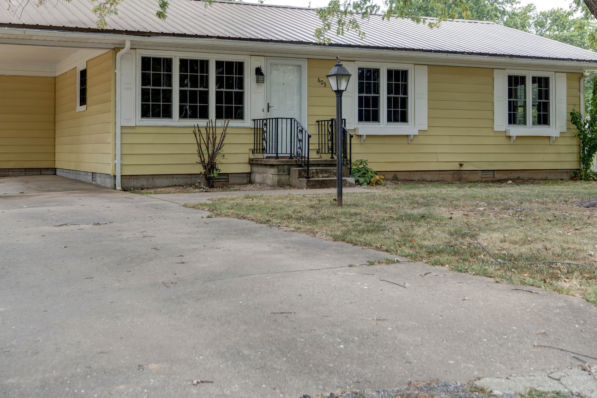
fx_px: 730
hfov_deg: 44.3
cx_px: 241
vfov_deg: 30.2
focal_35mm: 44
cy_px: 122
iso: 100
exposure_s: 1/90
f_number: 6.7
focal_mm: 31
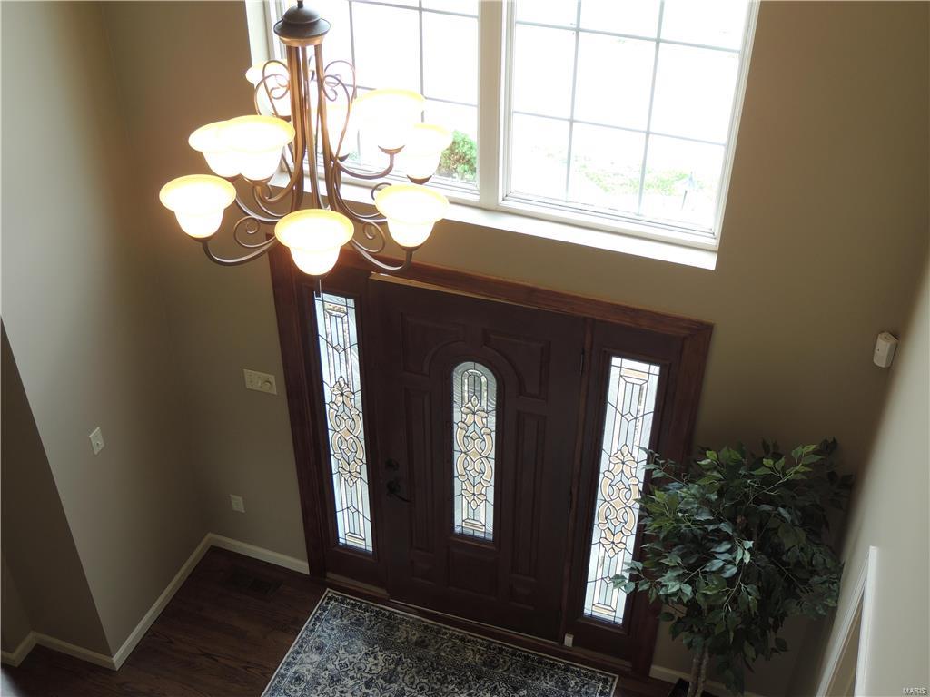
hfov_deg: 46.8
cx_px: 465
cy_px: 348
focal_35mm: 40
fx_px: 1075
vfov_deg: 36.0
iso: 100
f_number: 3.3
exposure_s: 1/50
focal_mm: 7.1
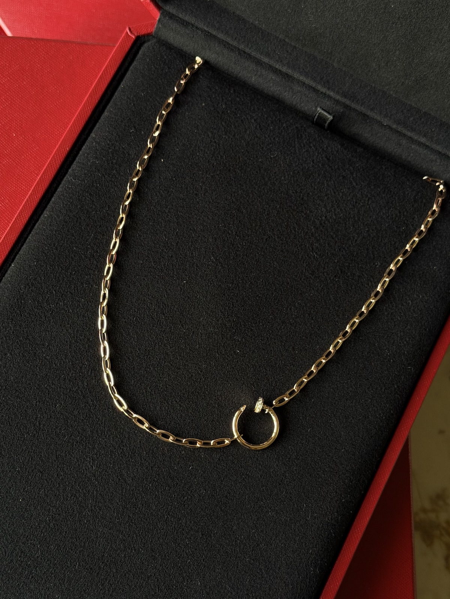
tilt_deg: -73.9
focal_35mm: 48
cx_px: 225
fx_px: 832
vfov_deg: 39.7
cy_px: 300
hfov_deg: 30.3
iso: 200
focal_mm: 6.76
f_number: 1.78
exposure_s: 1/105
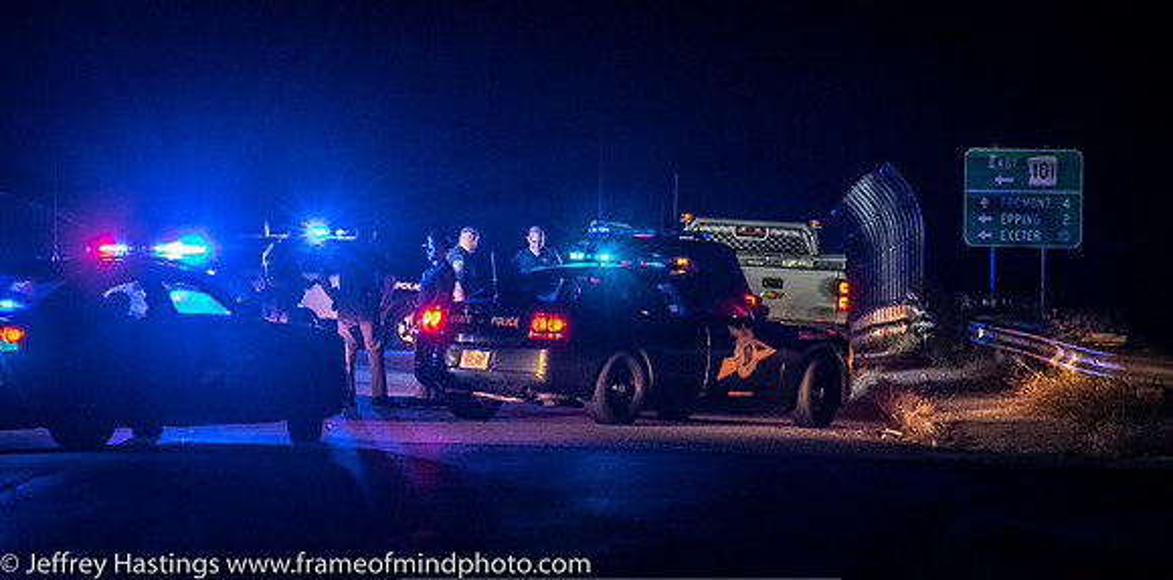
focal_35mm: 288
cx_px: 547
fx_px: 8719
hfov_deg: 7.7
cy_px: 247
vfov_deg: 3.8
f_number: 5.3
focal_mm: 165
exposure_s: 1/50
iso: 2000
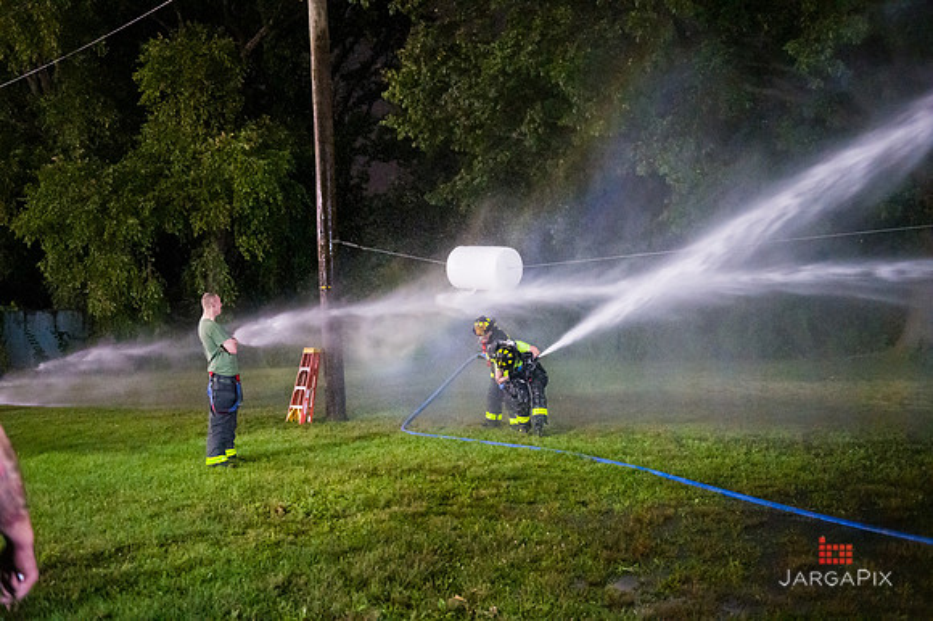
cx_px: 466
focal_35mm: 38
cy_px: 310
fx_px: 984
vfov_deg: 35.0
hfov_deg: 50.7
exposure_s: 1/200
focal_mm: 38
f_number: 3.2
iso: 12800
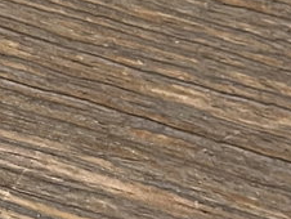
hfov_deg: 9.5
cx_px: -357
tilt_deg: -54.9
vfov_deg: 7.1
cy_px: -395
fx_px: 1599
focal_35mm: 190
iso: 250
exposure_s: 1/50
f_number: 1.6
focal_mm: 5.1
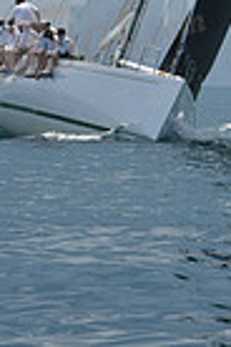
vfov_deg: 4.6
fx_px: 4244
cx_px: 335
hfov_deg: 3.1
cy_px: -362
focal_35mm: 441
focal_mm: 105
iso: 250
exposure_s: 1/1250
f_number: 9
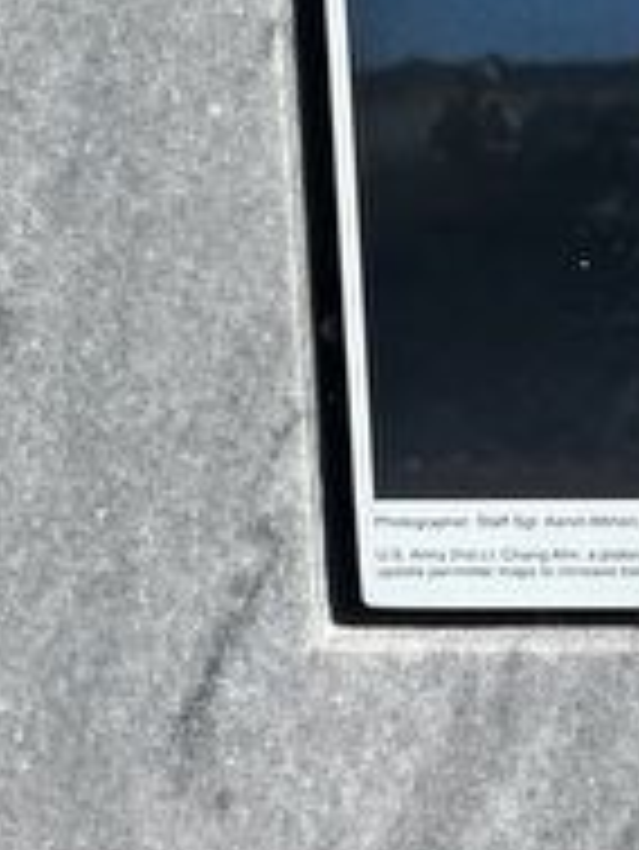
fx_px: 2704
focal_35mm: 110
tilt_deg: -11.1
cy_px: -234
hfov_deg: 12.7
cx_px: 972
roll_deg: +0.7
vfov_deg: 16.9
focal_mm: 5.1
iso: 50
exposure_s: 1/7353
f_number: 1.6
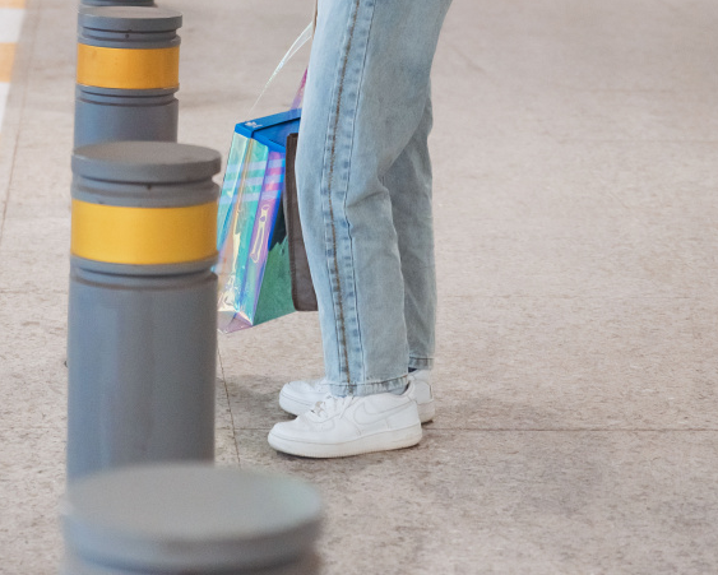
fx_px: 2977
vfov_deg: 10.8
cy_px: -180
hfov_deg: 13.8
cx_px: 346
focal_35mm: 140
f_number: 3.2
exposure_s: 1/250
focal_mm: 70
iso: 800
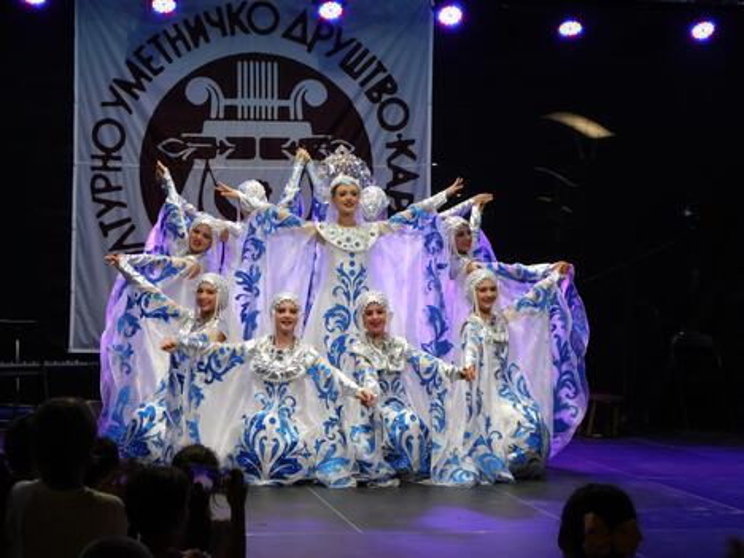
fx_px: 1526
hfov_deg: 27.4
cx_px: 372
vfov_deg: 20.7
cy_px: 279
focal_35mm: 71
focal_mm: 12.6
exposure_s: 1/30
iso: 140
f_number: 4.3
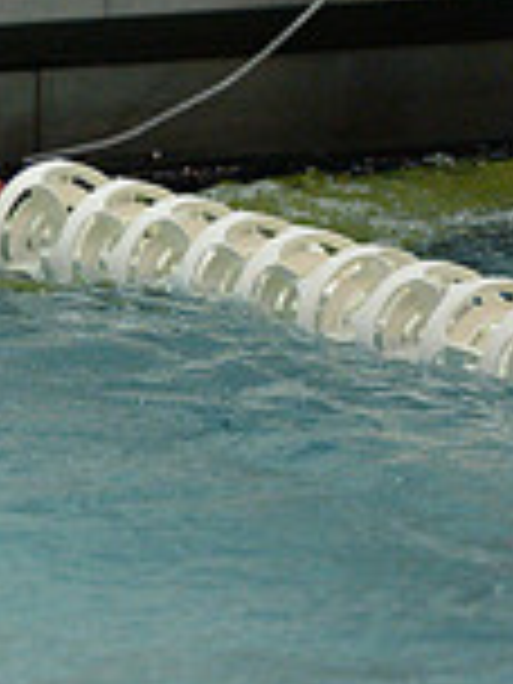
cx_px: -752
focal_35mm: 732
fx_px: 14464
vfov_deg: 2.7
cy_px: -58
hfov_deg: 2.0
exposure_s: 1/640
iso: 6400
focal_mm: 200
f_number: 2.8
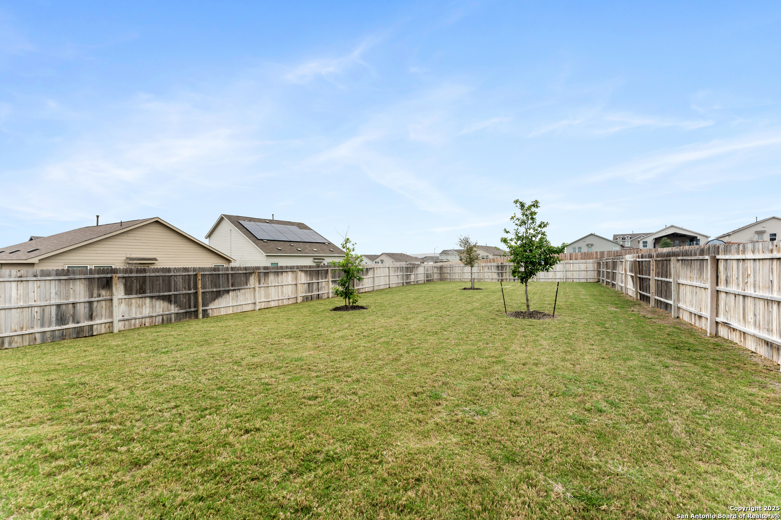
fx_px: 304
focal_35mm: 14
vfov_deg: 81.2
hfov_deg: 104.3
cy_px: 260
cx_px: 390
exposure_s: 1/125
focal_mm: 14
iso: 100
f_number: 8
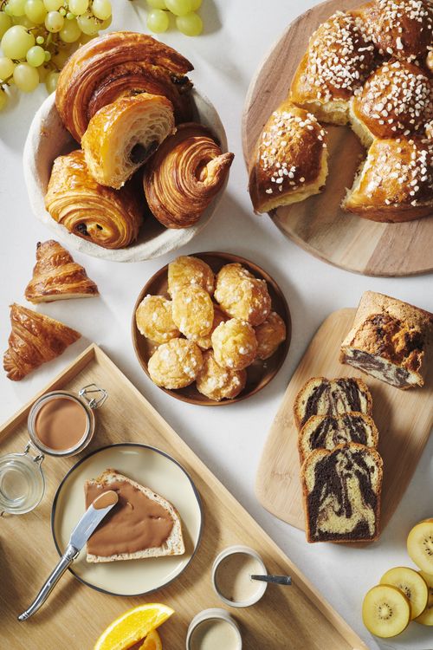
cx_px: 216
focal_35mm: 60
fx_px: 1082
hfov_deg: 22.6
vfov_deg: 33.4
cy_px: 325
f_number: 11
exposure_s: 1/125
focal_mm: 60
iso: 160
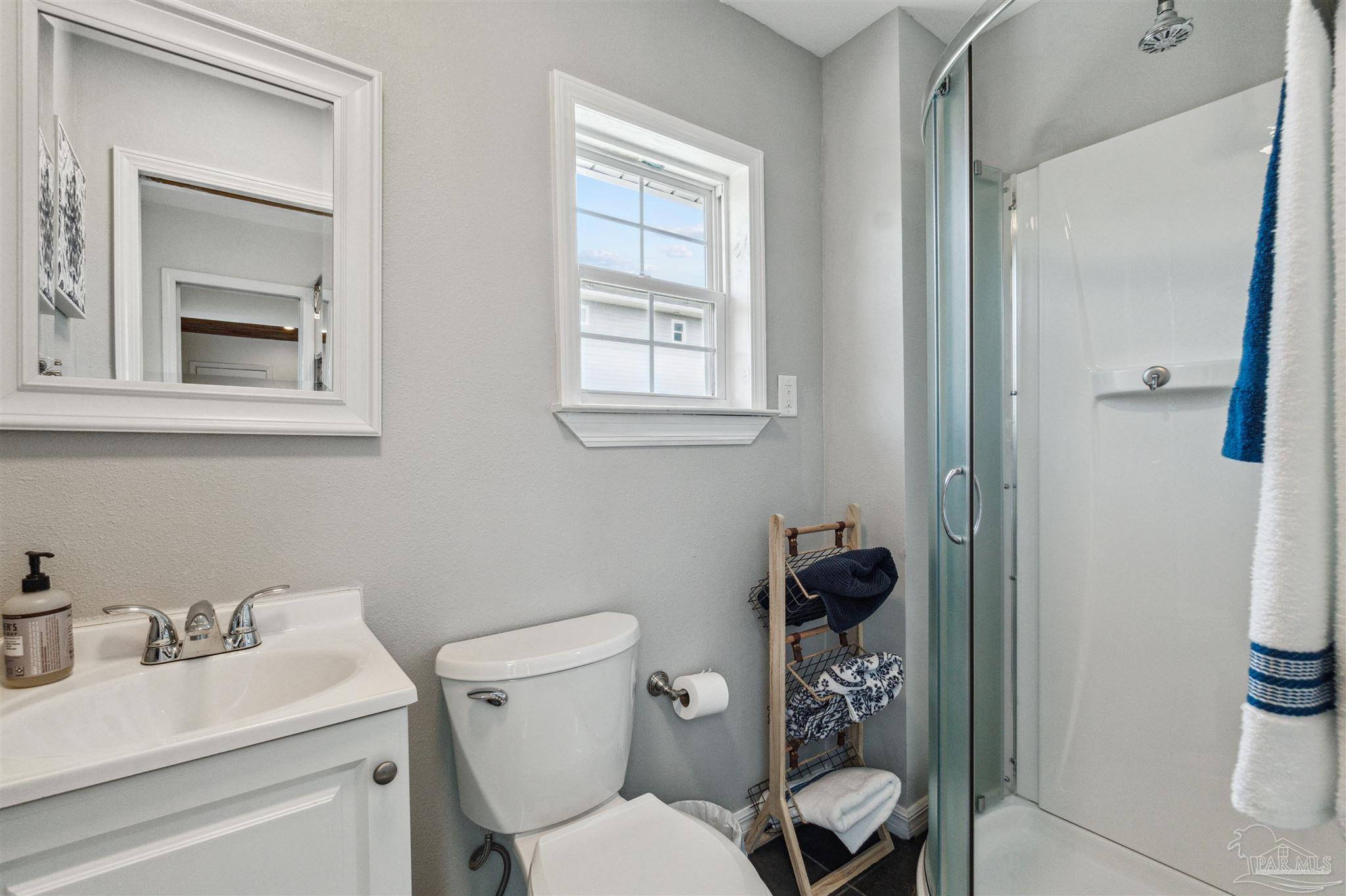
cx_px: 673
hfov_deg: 100.4
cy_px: 448
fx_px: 561
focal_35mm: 15
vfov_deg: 77.3
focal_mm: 10
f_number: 9
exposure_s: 1/80
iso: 500
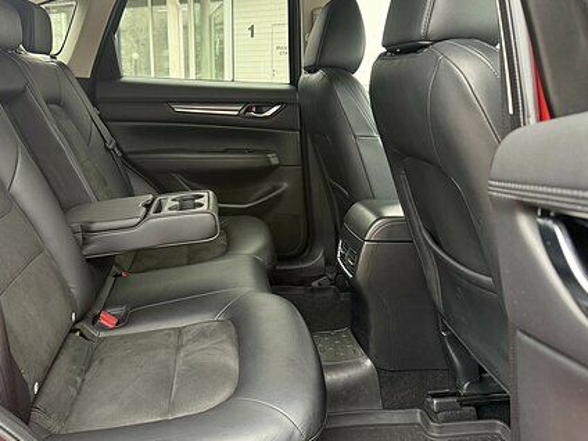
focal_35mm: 31
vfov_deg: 45.4
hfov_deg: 57.9
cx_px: 236
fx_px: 527
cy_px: 196
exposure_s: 1/60
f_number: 1.78
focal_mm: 6.76
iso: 250
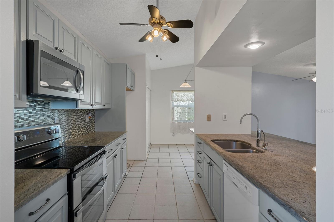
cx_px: 167
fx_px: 158
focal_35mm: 17
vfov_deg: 70.4
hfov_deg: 93.3
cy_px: 111
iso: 320
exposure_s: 1/1.25
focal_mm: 17
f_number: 9
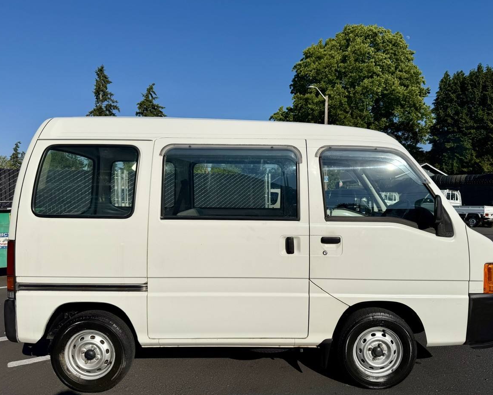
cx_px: 255
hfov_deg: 66.0
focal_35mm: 26
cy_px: 202
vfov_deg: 54.9
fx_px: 379
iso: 100
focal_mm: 6.76
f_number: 1.78
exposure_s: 1/17544
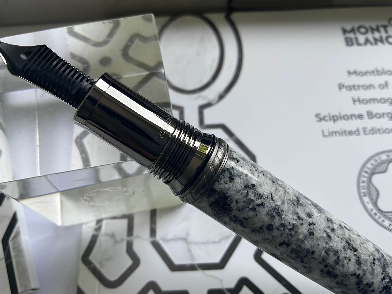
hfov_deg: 61.7
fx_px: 328
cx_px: 196
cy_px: 147
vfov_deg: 48.2
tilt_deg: -66.5
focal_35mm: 29
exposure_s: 1/136
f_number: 1.8
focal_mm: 3
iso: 16
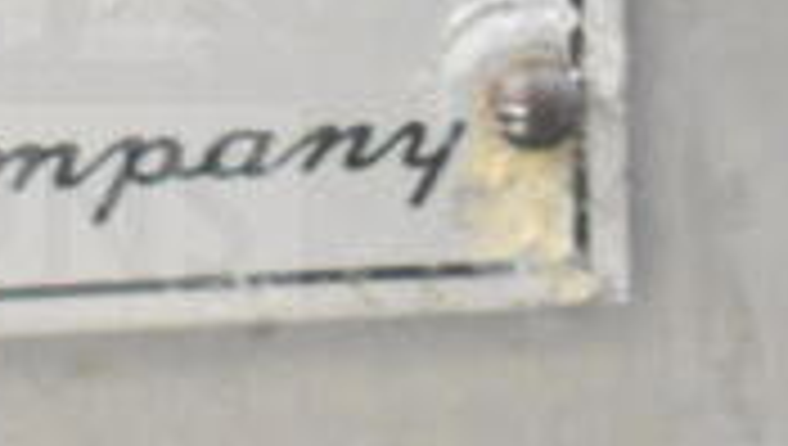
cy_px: -38
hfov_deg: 7.1
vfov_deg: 4.0
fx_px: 6294
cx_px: -207
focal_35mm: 301
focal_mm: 55
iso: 25600
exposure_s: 1/50
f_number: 5.6
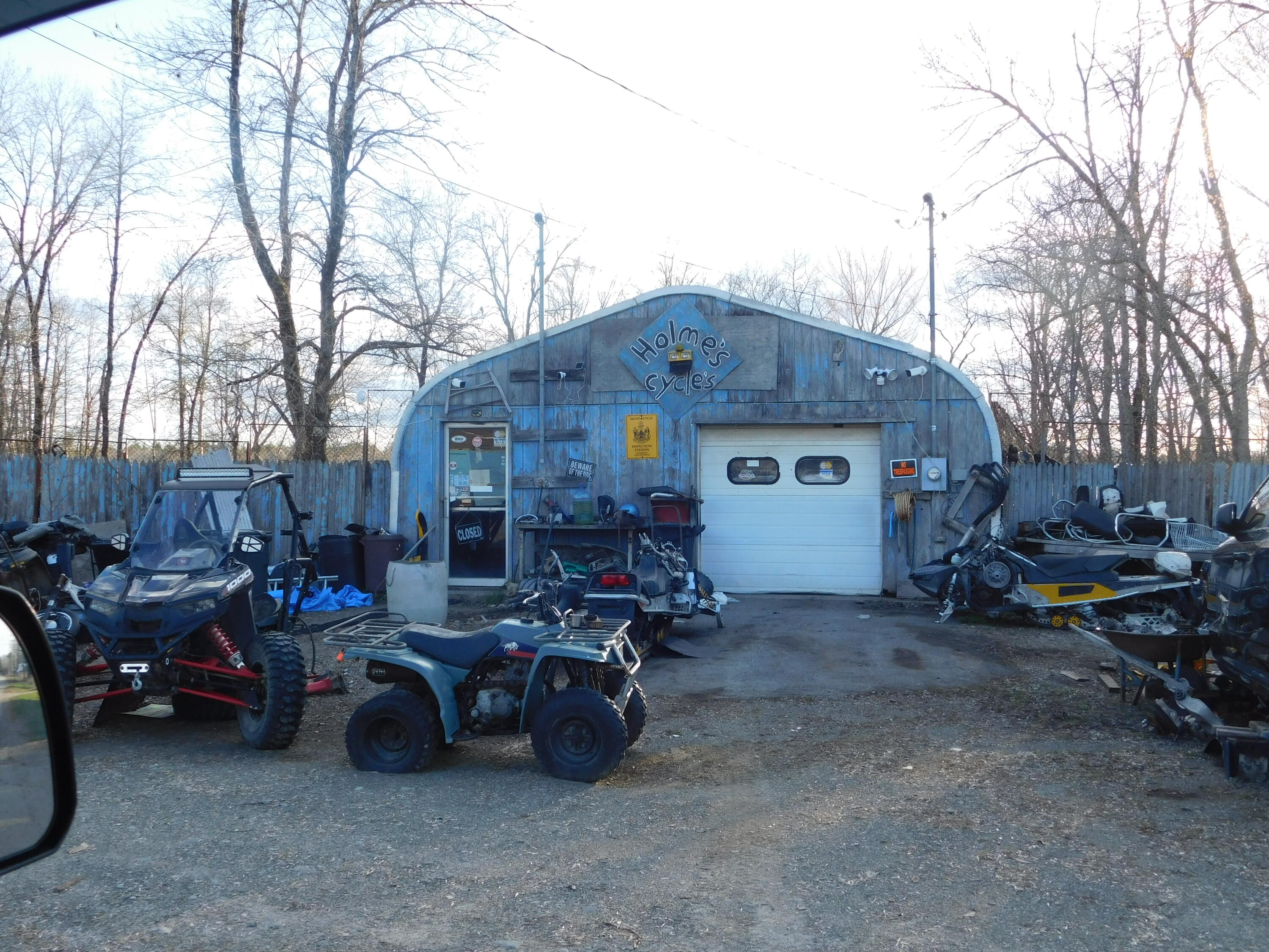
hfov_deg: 51.4
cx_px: 634
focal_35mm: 36
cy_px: 476
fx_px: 1320
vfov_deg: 39.7
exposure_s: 1/250
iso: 125
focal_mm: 6.3
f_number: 3.5
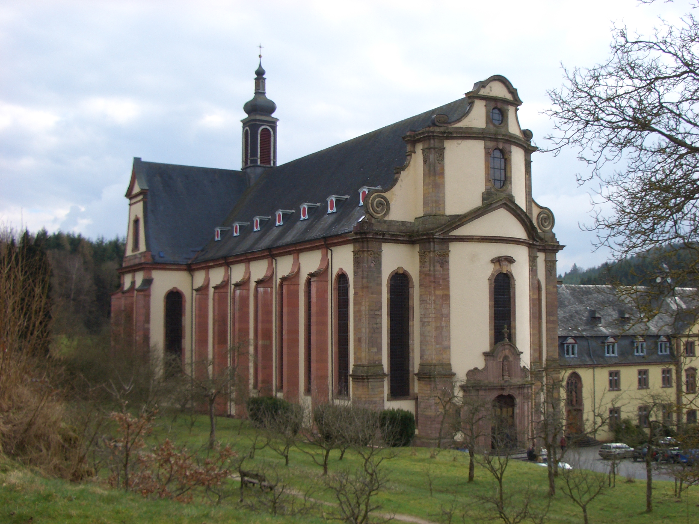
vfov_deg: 35.1
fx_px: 828
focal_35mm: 41
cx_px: 350
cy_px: 262
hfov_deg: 45.8
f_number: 4.6
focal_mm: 6.8
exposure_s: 1/200
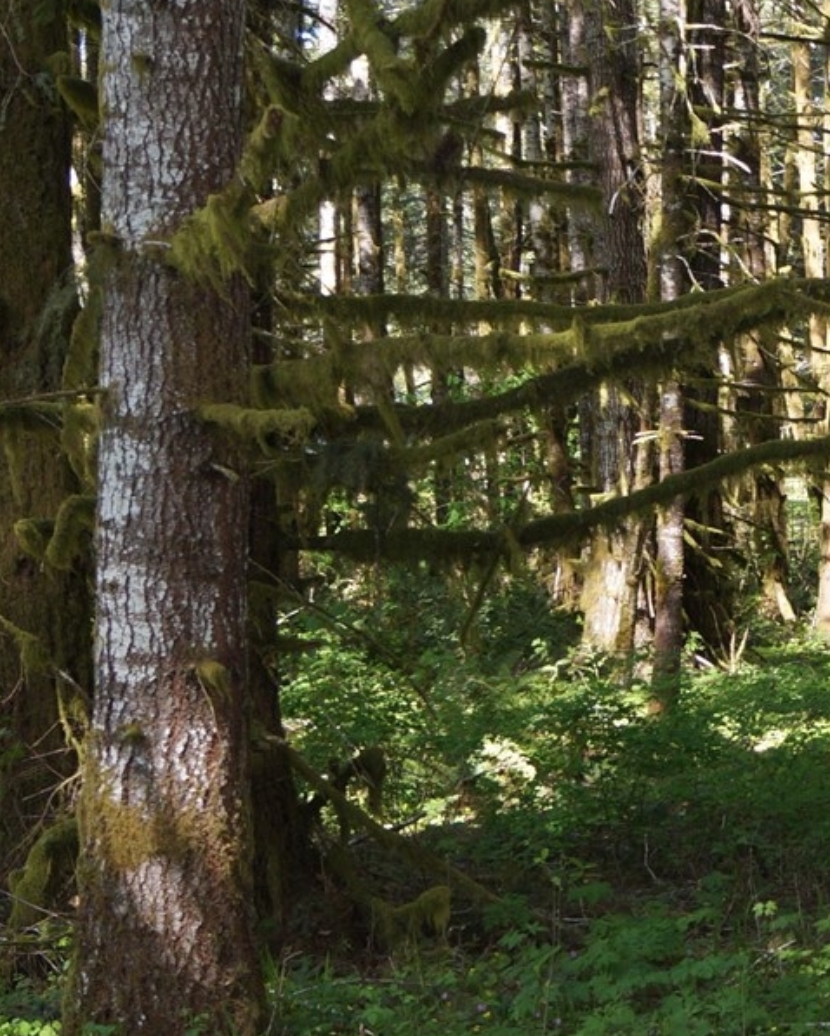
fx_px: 2701
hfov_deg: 16.6
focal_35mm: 88
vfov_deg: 21.7
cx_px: 1063
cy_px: 537
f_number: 4
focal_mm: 22
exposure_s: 1/160
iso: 250
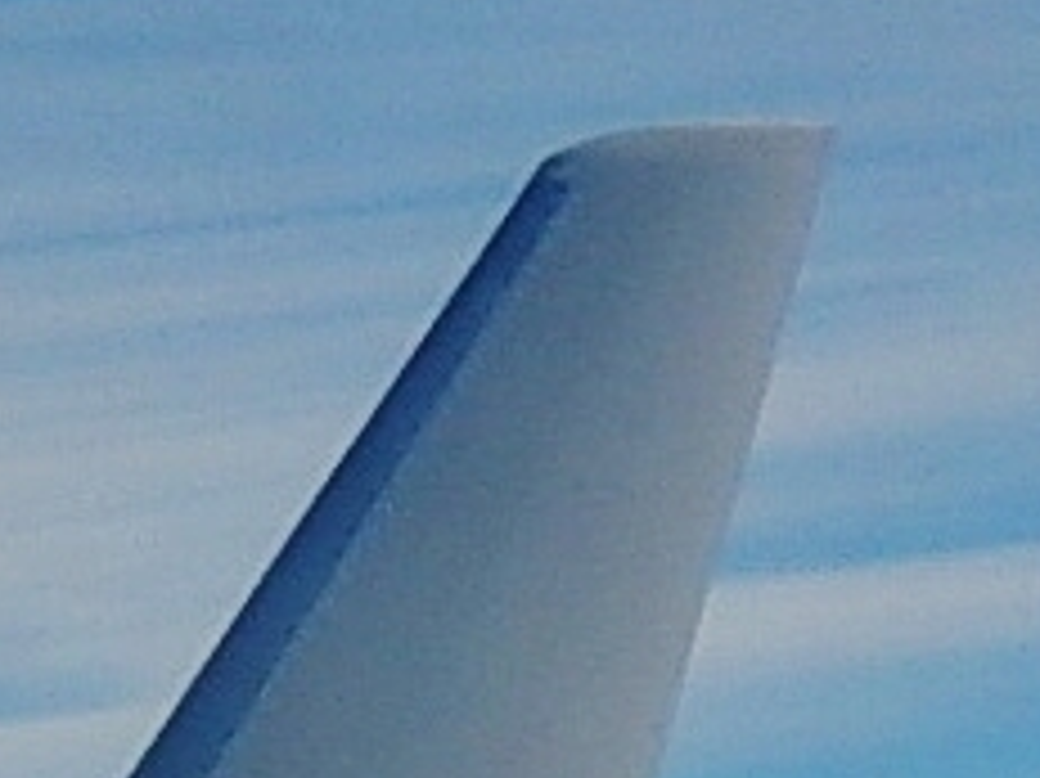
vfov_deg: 4.0
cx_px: 3296
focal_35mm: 354
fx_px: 10630
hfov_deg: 5.2
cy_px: 2604
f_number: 4.5
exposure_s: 1/1000
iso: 125
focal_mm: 9.2
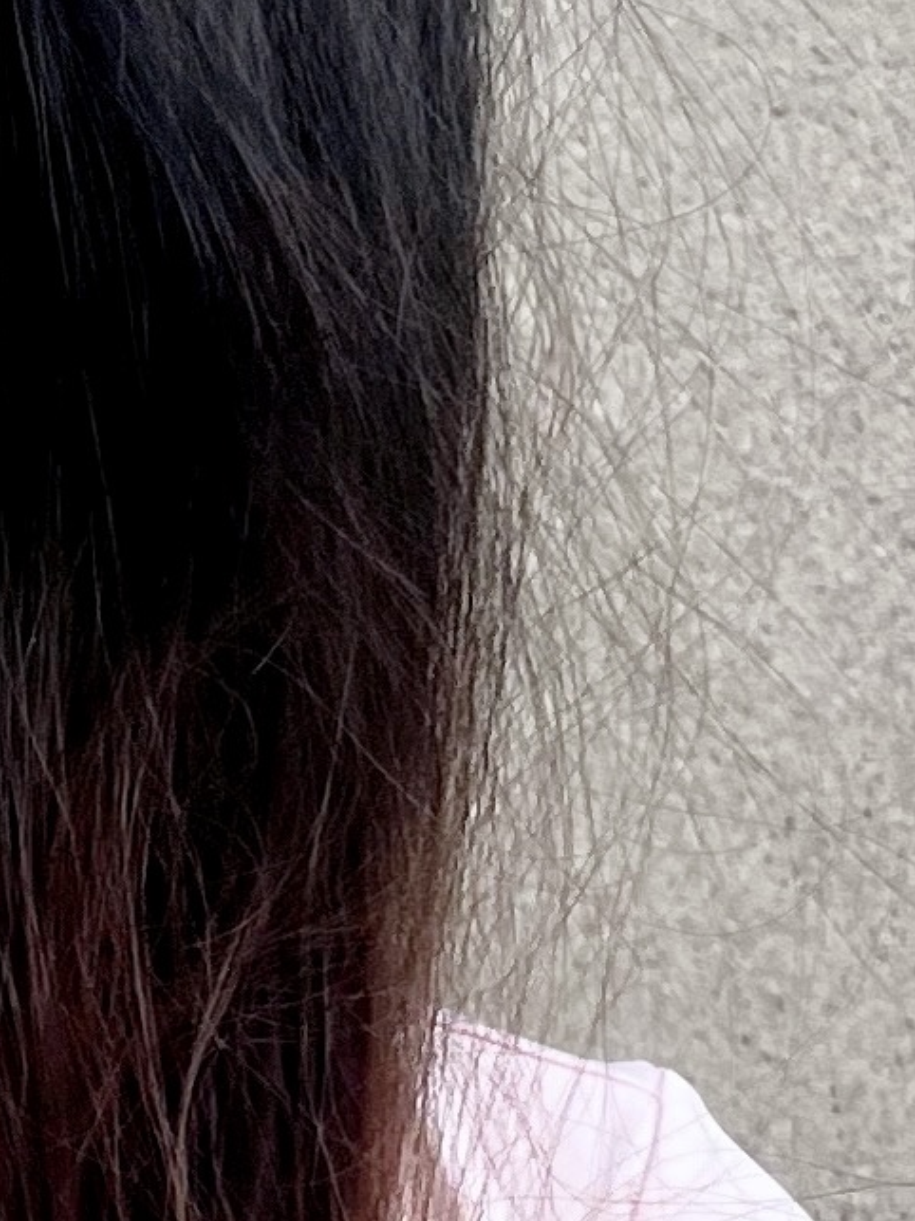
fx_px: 5747
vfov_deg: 12.1
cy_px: 875
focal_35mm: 163
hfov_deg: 8.9
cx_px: -492
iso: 50
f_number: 1.6
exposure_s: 1/122
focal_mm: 5.1
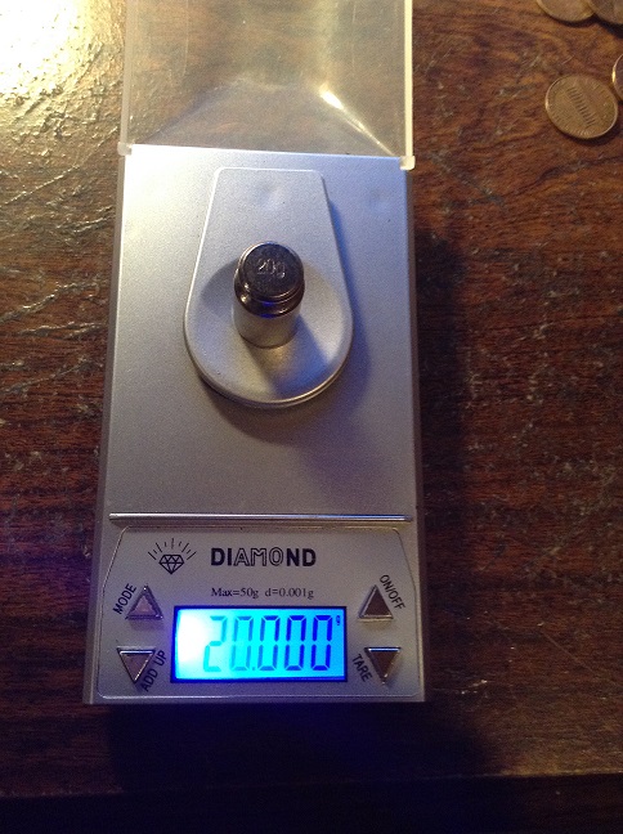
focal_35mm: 33
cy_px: 417
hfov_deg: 42.8
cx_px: 312
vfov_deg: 55.4
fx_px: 794
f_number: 2.4
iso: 200
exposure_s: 1/24
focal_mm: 3.3
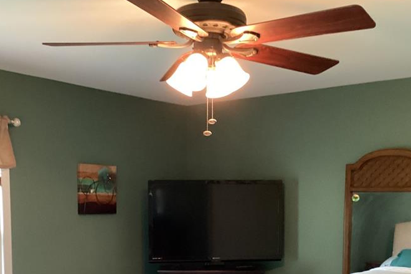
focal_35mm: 50
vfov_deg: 26.3
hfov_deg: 39.5
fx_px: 571
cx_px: 176
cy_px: 230
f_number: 2.4
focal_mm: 3.3
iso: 250
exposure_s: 1/33
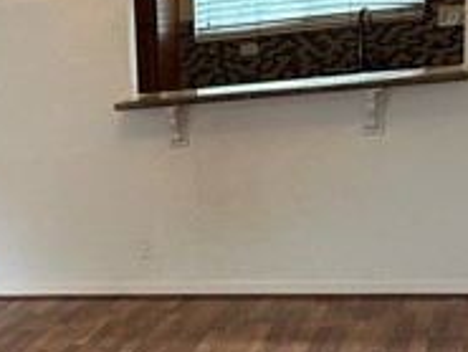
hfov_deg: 20.7
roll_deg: +7.2
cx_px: -195
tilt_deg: -14.1
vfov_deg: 17.5
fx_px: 1123
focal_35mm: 83
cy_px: 327
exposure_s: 1/60
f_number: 1.78
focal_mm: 6.86
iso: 160
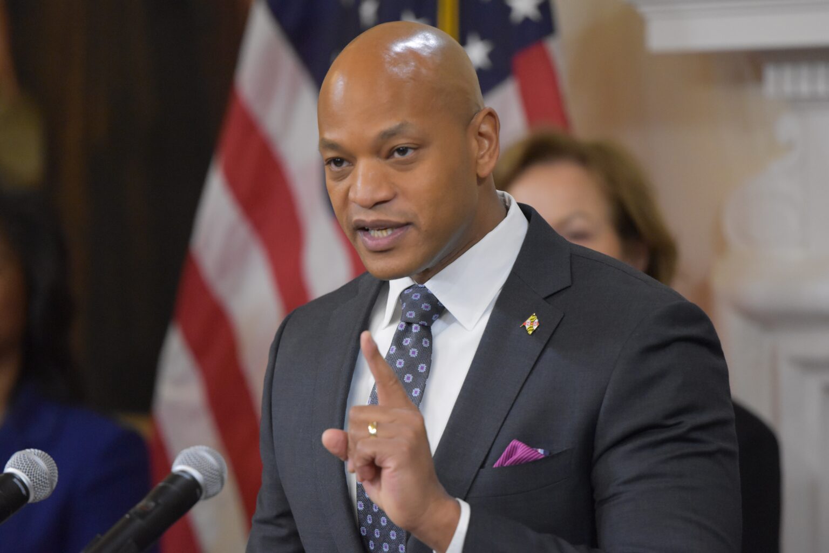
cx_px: 414
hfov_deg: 6.9
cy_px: 276
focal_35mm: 300
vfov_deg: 4.6
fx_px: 6908
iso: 3200
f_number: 2.8
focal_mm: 200
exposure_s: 1/250
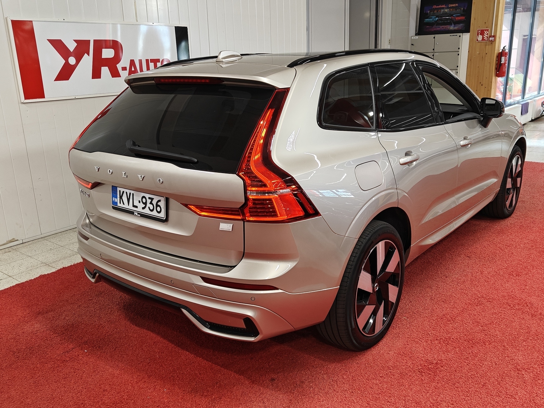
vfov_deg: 44.2
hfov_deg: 56.8
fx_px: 503
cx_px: 272
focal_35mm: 32
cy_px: 204
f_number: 1.8
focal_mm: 5.59
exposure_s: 1/100
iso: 100
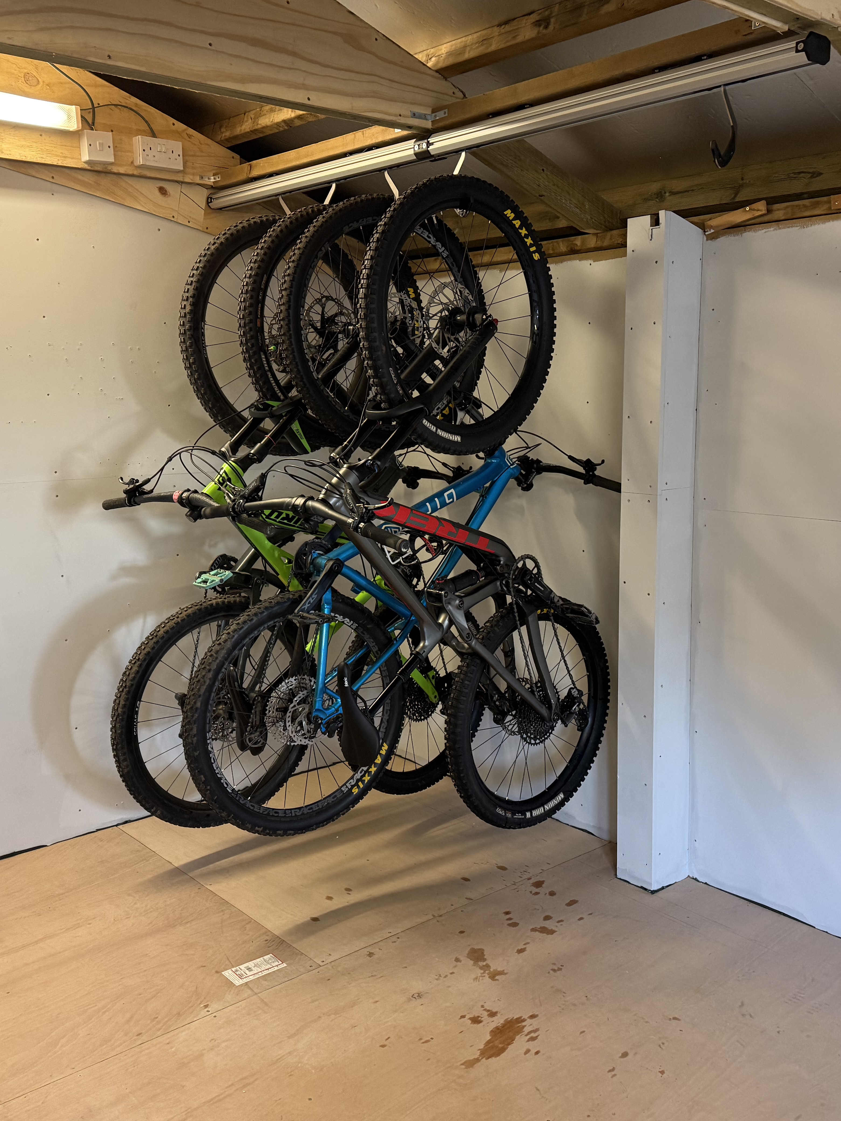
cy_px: 556
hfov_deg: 42.9
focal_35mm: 33
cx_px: 442
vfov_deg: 55.3
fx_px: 1069
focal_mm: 6.76
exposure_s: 1/50
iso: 200
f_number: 1.78
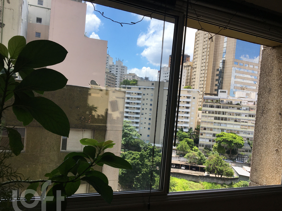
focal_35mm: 32
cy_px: 115
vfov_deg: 44.1
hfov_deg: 56.8
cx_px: 142
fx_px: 261
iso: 25
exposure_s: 1/884
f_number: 2.2
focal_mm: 4.15
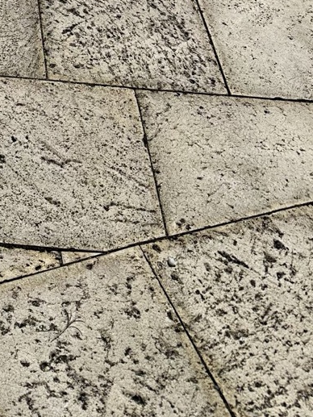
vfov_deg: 25.8
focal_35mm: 65
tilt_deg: -27.0
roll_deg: -3.2
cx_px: -102
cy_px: -115
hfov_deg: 20.5
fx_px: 783
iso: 80
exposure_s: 1/18519
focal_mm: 6.86
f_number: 1.78
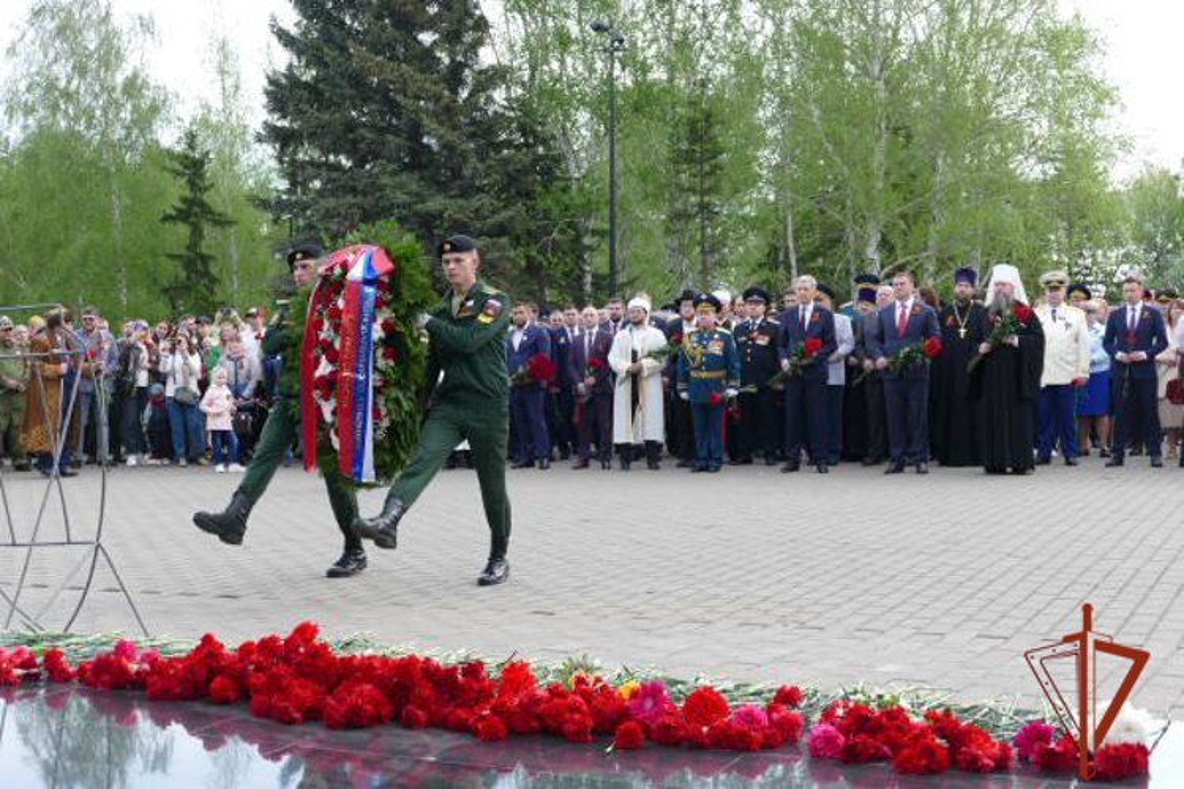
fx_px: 1579
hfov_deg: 41.1
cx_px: 592
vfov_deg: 28.1
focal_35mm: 48
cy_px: 394
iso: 125
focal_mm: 17.54
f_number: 3.3
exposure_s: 1/400
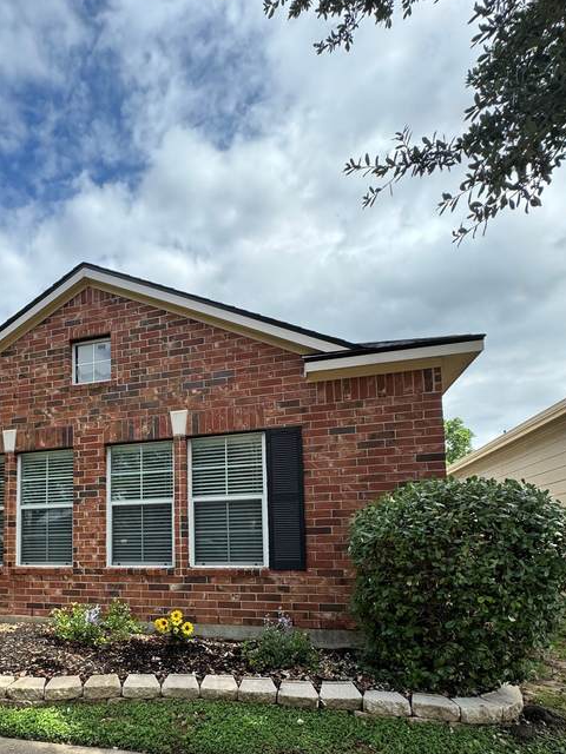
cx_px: 158
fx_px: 458
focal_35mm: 21
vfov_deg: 76.2
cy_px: 509
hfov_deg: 60.7
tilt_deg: +5.2
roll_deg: +0.5
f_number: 2.2
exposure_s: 1/687
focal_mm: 2.22
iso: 50
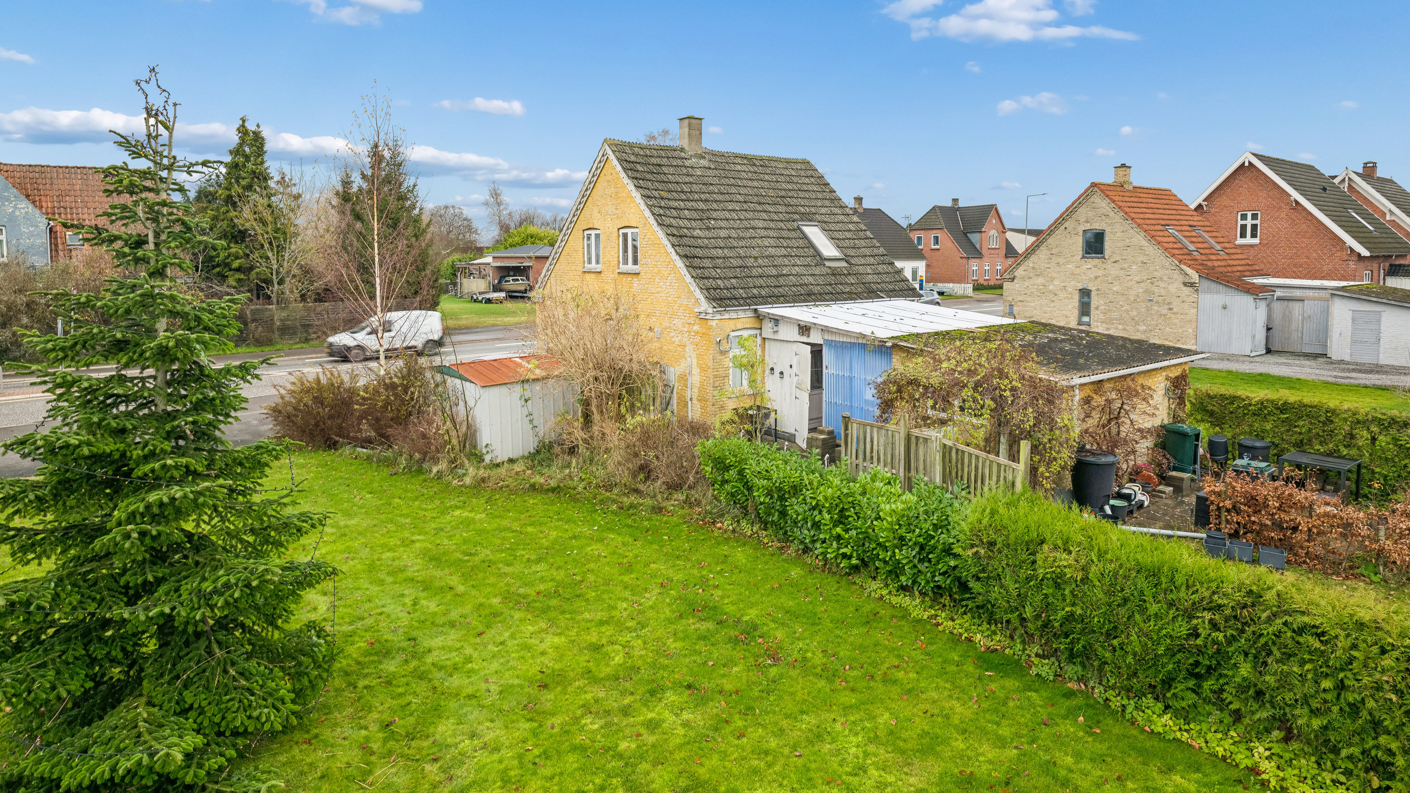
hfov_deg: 83.8
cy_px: 346
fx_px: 785
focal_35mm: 21
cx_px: 706
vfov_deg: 53.4
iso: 400
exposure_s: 1/40
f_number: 6.3
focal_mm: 20
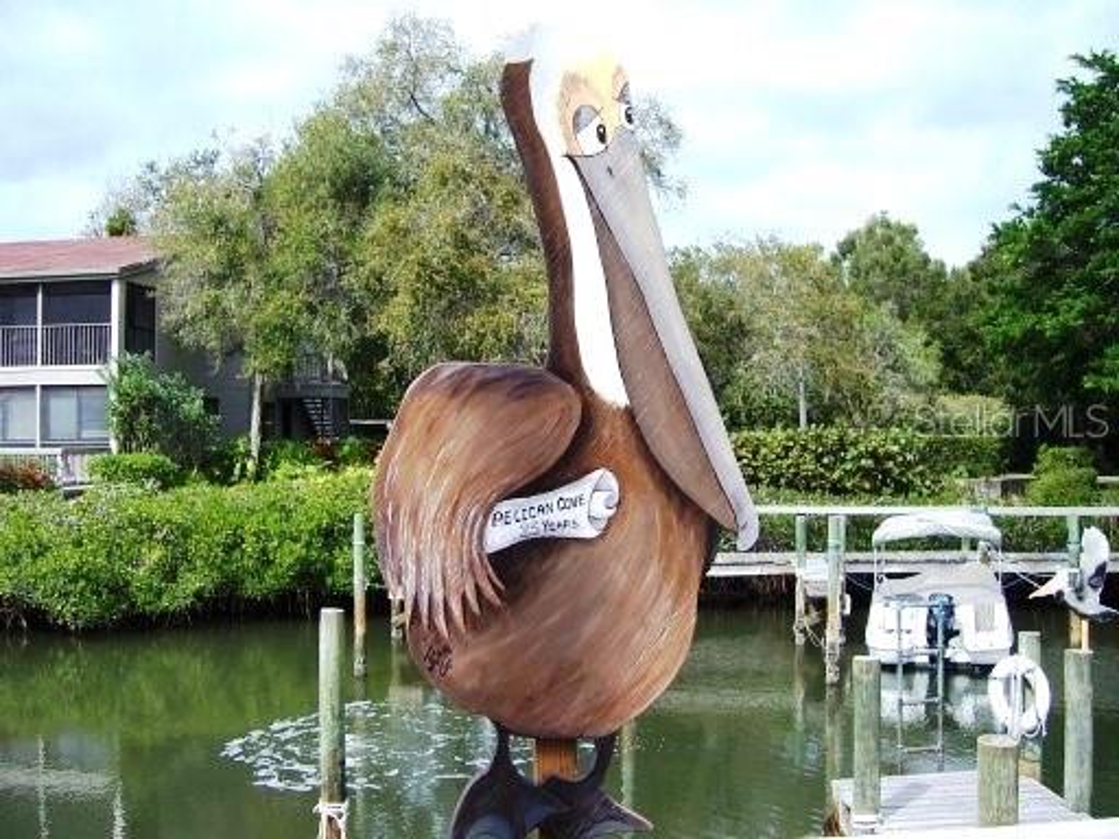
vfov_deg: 39.7
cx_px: 560
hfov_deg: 51.4
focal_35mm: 36
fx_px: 1164
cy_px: 420
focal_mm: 6
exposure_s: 1/750
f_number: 3
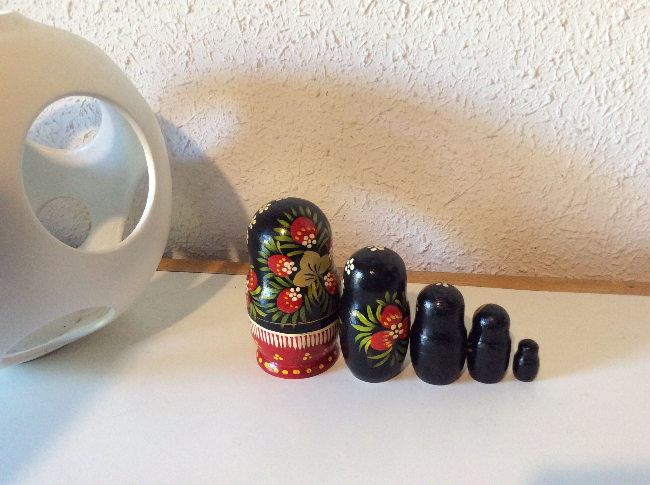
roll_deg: +2.3
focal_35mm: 32
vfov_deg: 44.1
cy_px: 242
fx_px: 600
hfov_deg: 56.9
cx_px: 325
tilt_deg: -24.9
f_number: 2.4
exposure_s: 1/25
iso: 160
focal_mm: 3.3
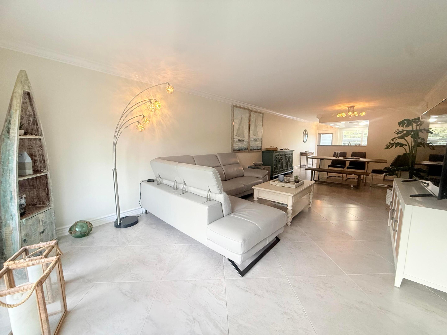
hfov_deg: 102.1
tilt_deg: -7.3
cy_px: 168
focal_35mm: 14
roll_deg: +0.0
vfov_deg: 85.7
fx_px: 181
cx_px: 224
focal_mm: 2.22
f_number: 2.2
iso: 250
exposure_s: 1/120
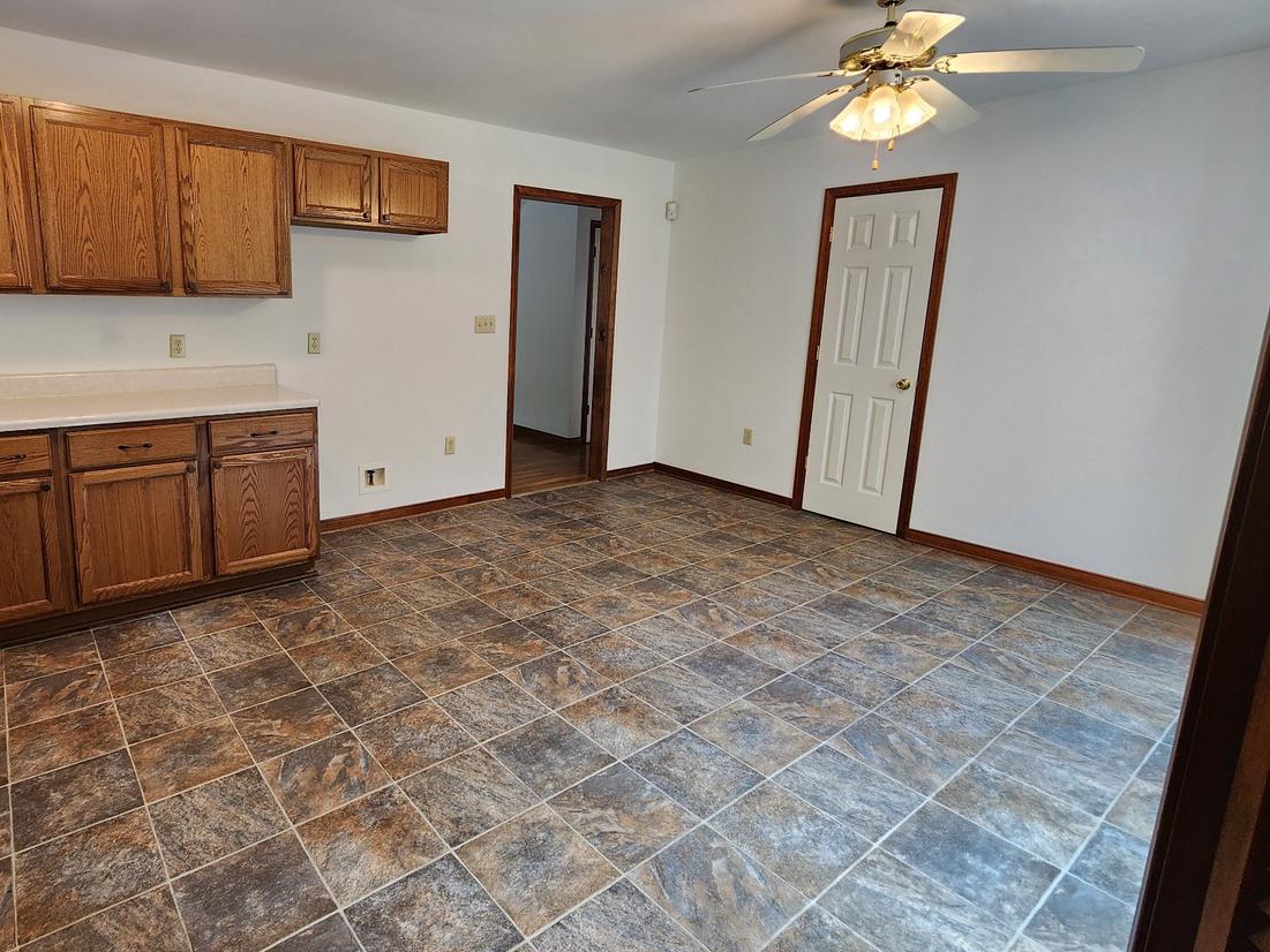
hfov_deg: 89.5
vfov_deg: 74.5
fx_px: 624
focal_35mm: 17
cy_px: 422
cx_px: 488
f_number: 2.2
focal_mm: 2.2
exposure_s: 1/60
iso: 160
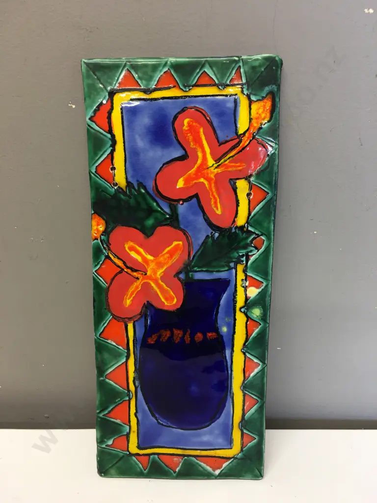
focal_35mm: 29
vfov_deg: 61.7
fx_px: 421
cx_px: 188
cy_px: 252
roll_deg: -1.8
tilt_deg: -24.5
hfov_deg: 48.2
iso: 40
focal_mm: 4.15
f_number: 2.2
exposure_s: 1/17
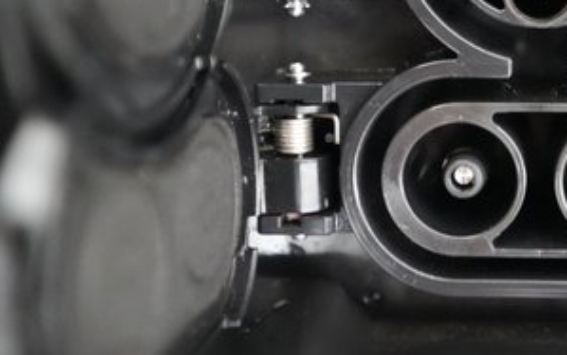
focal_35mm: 61
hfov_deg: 31.9
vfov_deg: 20.8
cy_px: 32
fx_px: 943
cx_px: 504
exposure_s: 1/50
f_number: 2.8
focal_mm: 28
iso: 12800
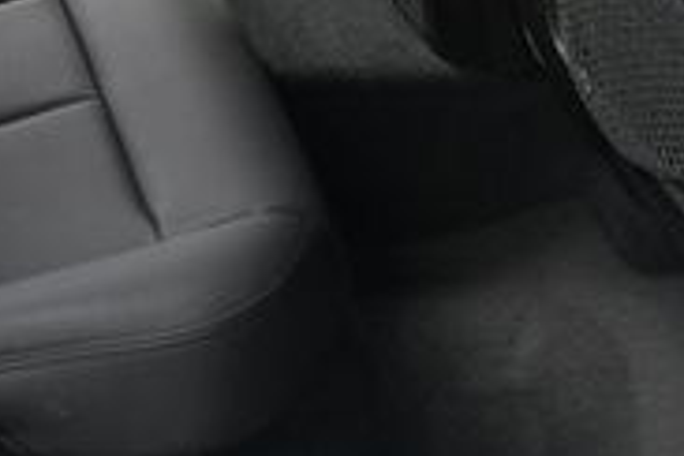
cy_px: -318
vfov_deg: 12.1
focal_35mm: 105
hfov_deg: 18.7
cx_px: -60
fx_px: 1995
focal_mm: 20
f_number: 4
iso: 100
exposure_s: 1/160
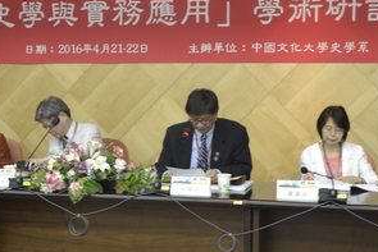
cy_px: 132
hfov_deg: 31.4
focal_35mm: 64
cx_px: 208
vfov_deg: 21.3
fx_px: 672
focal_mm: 18
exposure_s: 1/20
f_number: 3.5
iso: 400
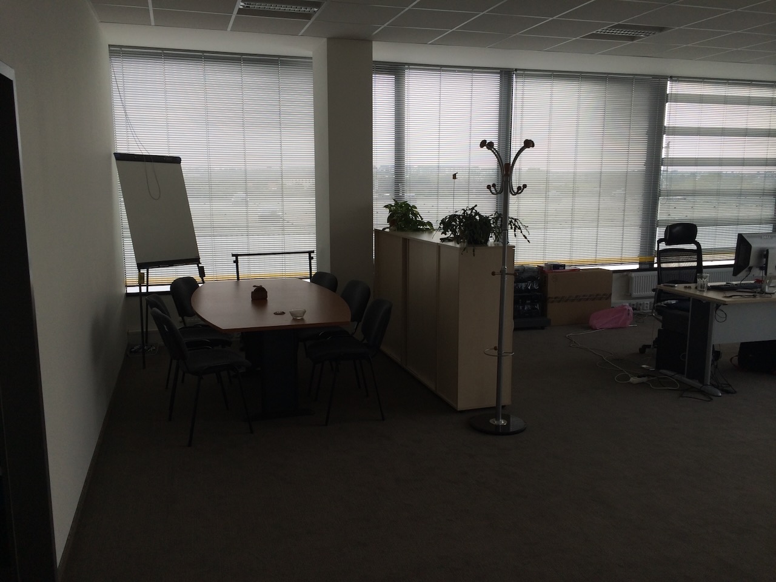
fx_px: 673
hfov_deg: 60.0
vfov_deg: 46.8
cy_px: 291
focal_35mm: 30
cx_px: 388
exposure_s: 1/351
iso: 32
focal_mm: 4.12
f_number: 2.2
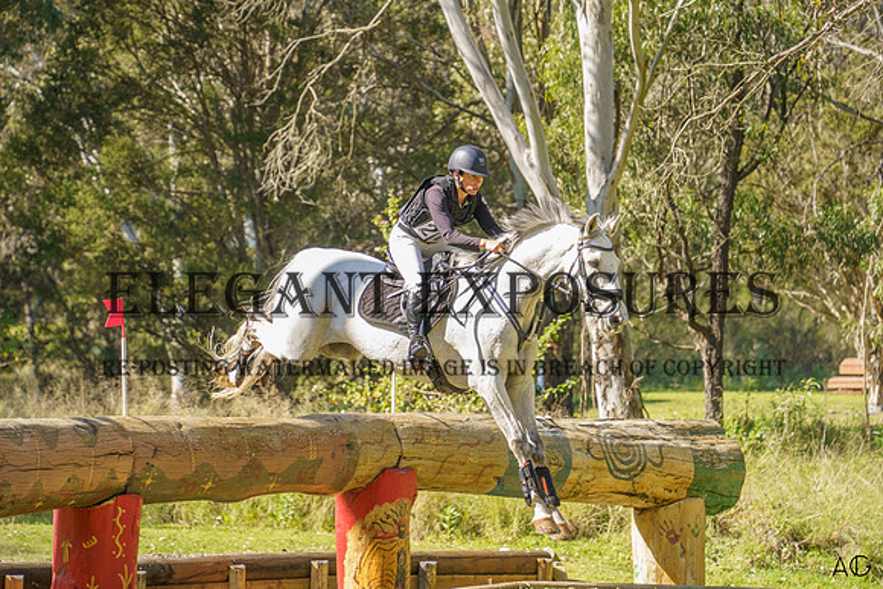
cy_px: 294
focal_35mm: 163
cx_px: 465
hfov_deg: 12.6
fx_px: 4007
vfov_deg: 8.4
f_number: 5.6
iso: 2500
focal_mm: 153
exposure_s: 1/1600
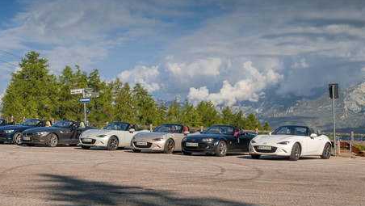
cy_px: 104
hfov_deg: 30.7
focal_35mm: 68
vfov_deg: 17.8
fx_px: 659
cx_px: 116
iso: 100
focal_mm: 30
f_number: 10
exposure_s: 1/160
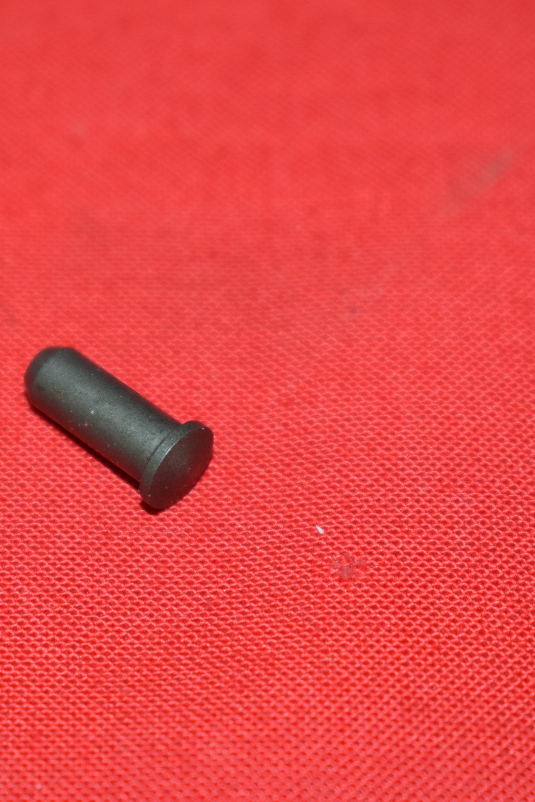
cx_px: 125
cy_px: 403
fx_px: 2780
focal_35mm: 125
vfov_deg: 16.4
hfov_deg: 11.0
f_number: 5.6
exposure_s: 1/125
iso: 640
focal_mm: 55
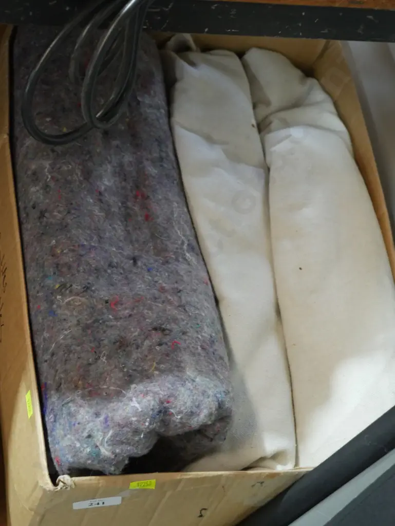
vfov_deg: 28.5
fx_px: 1034
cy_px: 263
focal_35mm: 68
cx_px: 198
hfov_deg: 21.6
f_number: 5.4
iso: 3200
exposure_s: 1/50
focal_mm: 34
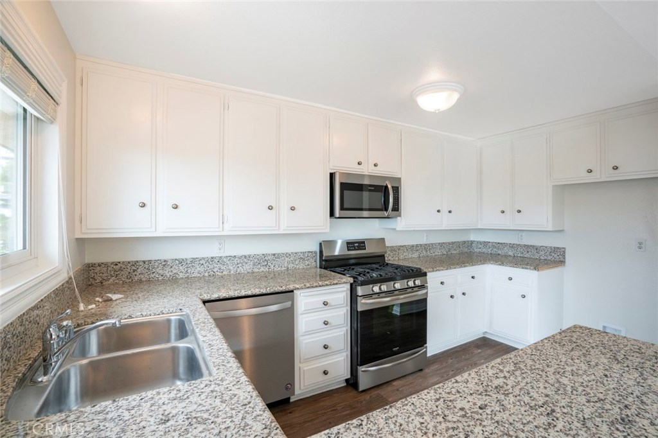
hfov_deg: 96.8
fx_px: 292
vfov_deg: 73.7
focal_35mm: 16
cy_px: 219
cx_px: 329
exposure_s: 1/8
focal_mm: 16
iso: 320
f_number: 11
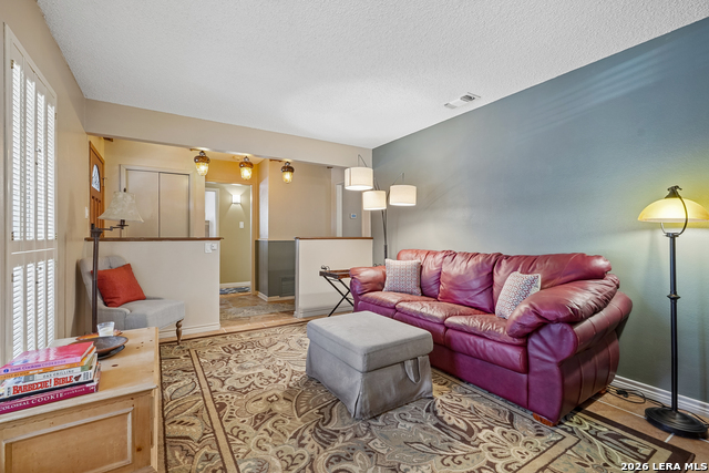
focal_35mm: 16
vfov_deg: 72.1
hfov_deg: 95.0
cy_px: 236
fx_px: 325
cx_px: 354
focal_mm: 16.5
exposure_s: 1/6
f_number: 8
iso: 400
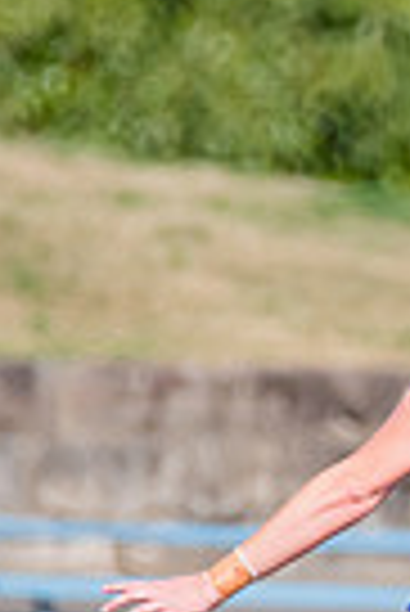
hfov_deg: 0.4
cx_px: 577
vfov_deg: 0.6
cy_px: 651
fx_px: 55342
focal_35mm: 3248
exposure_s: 1/1600
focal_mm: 600
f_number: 9
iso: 800
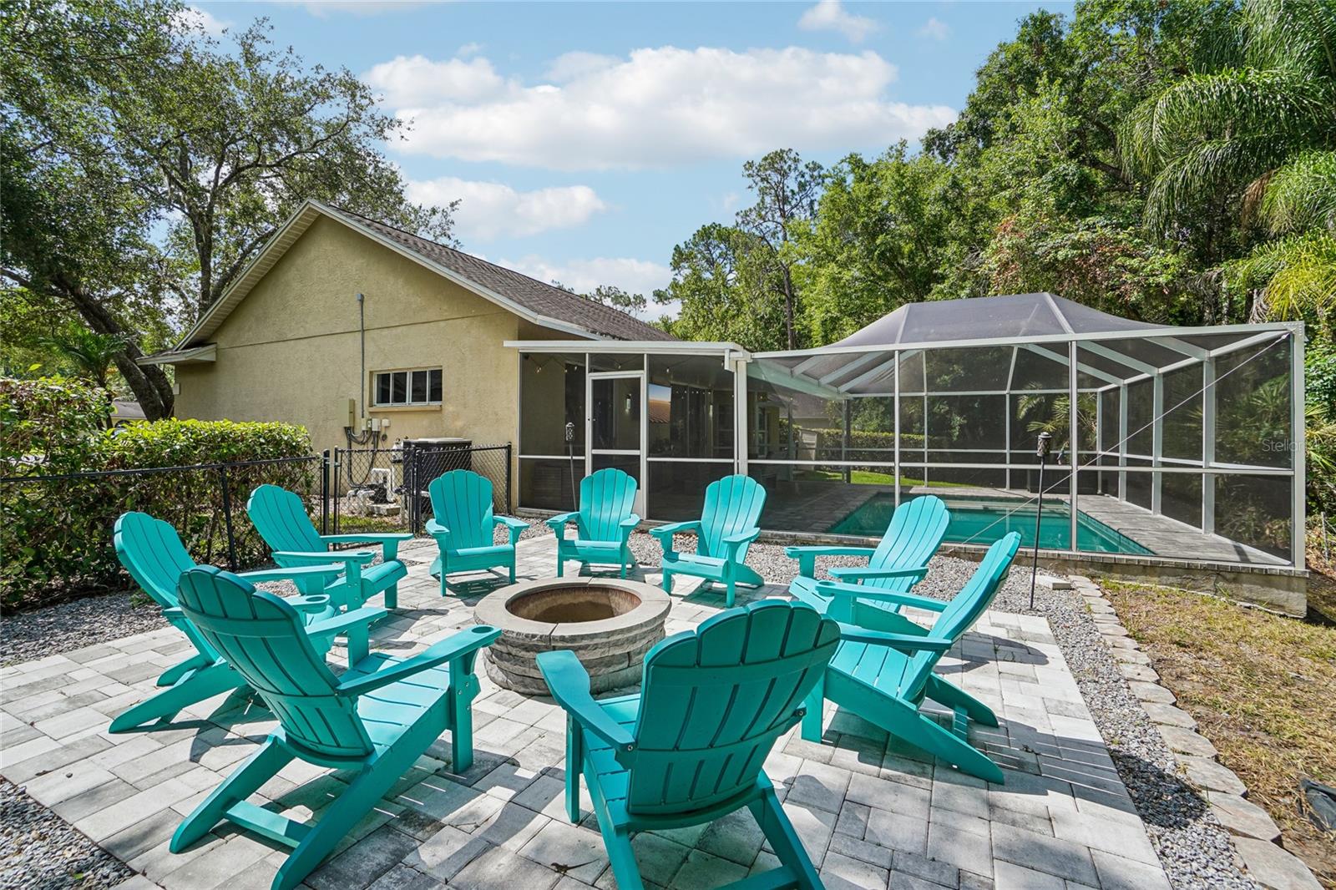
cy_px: 445
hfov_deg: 100.4
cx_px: 668
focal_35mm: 15
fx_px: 557
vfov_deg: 77.3
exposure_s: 1/200
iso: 100
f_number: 8
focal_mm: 10
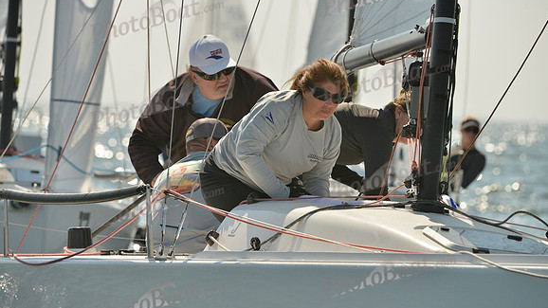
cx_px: 274
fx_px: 4126
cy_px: 142
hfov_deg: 7.6
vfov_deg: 4.3
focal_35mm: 284
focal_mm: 270
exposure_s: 1/1600
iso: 280
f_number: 7.1
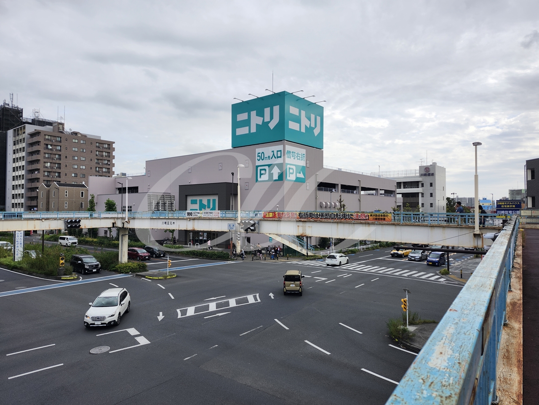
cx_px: 270
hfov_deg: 73.9
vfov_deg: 58.9
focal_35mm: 23
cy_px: 202
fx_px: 358
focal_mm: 5.54
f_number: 1.8
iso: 25
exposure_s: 1/1304
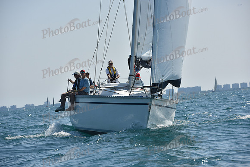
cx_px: 125
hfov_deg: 12.1
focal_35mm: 170
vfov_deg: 8.1
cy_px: 84
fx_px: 1181
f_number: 8
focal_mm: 170
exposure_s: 1/1600
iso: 250
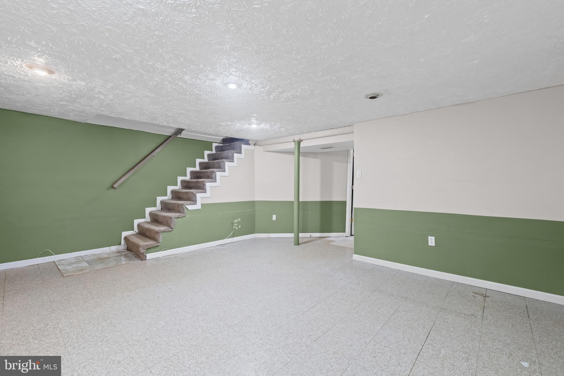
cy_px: 188
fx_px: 251
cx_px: 282
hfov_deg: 96.8
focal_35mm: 16
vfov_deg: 73.7
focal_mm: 16
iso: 2000
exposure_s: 1/13
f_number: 7.1
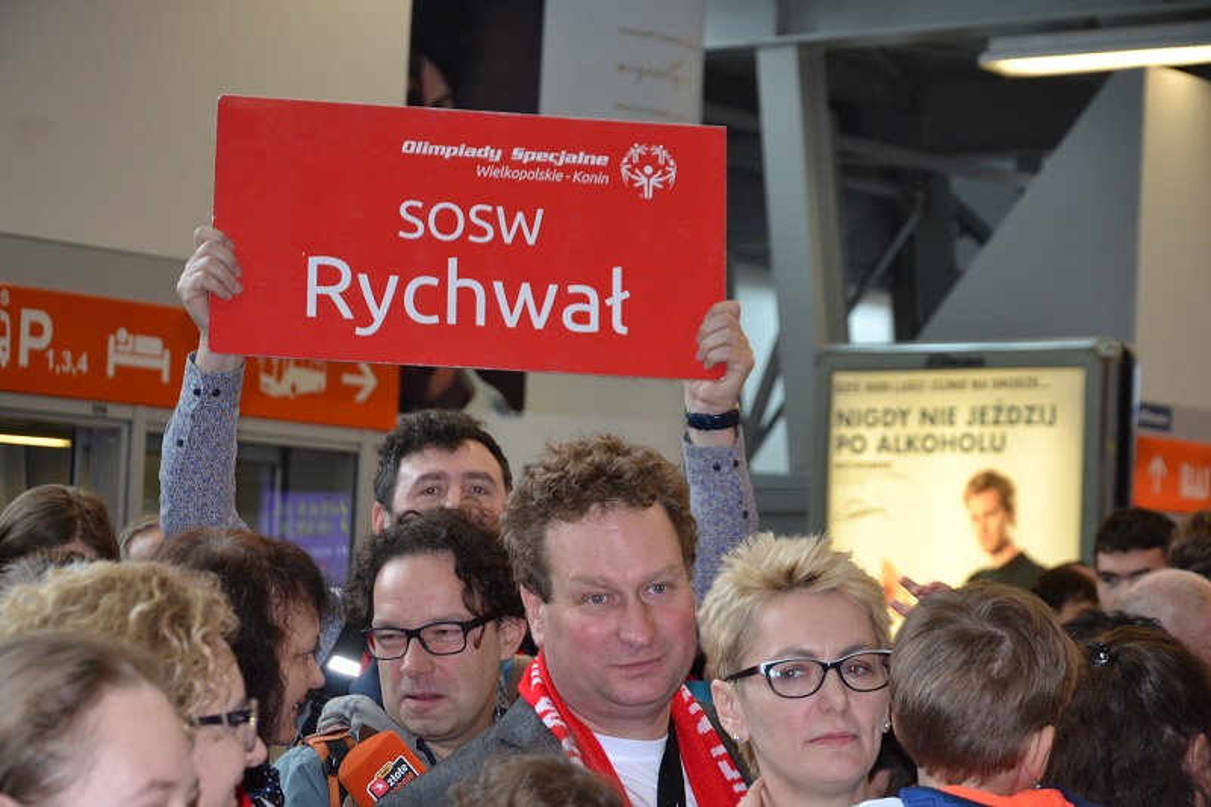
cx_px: 606
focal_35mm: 105
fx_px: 3531
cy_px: 404
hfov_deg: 19.5
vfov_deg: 13.0
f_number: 5.3
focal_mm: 70
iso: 800
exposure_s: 1/60
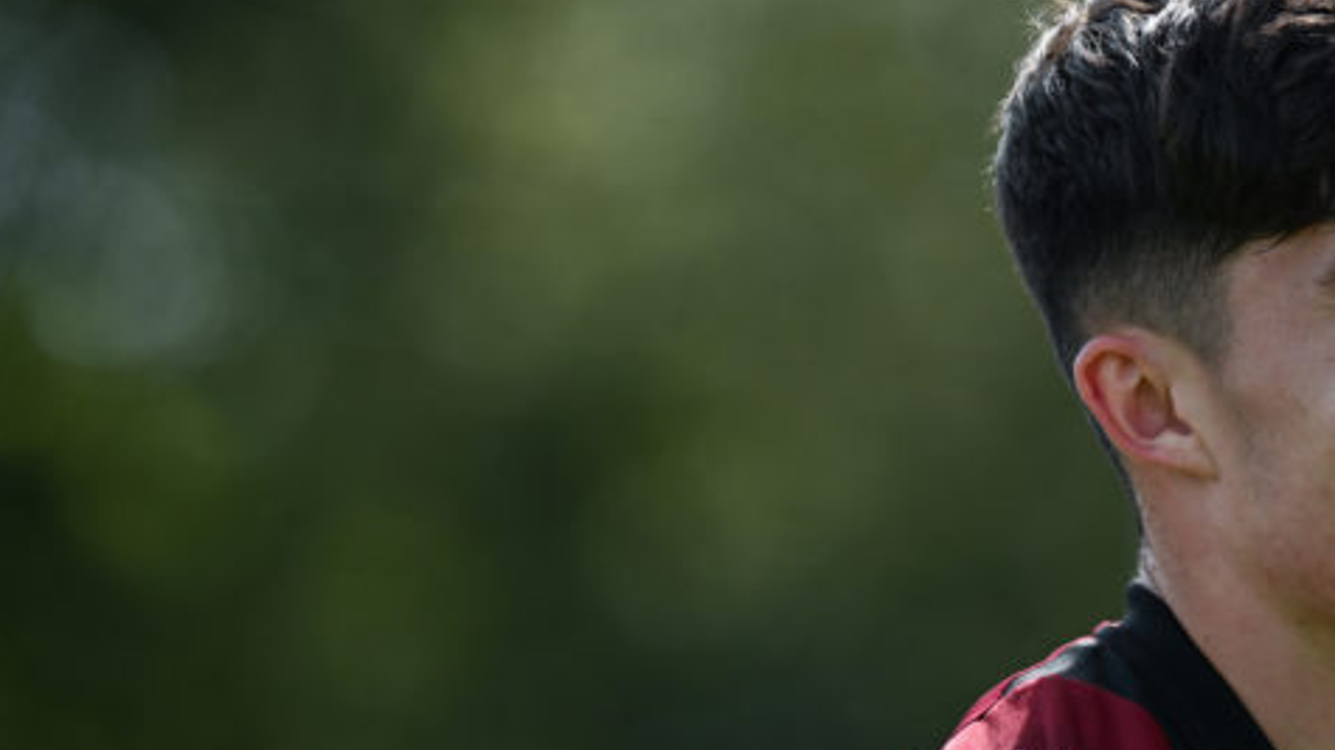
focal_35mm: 904
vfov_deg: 1.3
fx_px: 31995
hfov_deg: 2.4
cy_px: 583
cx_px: 1425
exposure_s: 1/1000
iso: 200
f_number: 5
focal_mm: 400
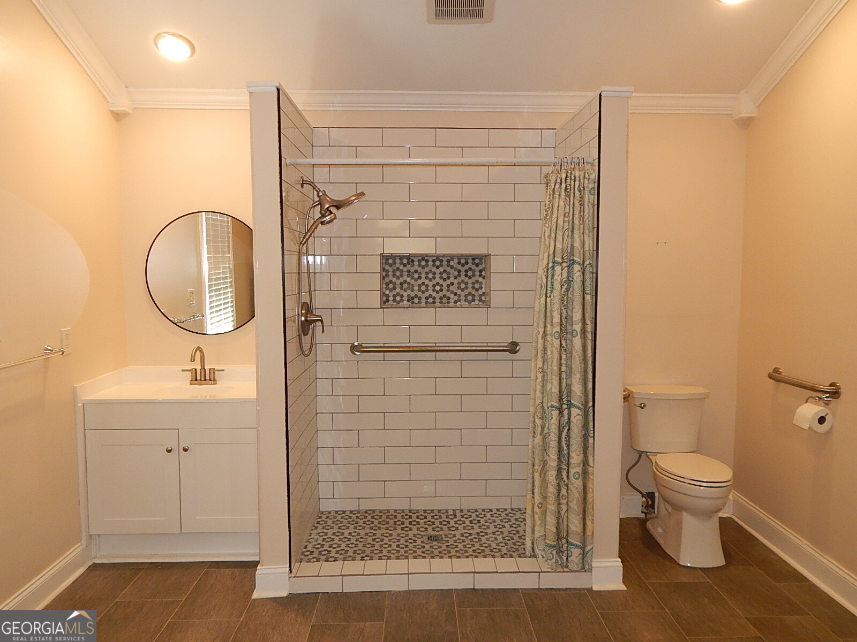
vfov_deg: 54.9
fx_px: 619
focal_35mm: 25
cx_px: 428
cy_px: 321
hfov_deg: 69.4
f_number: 3.1
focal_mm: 4.5
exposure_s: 1/30
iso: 200
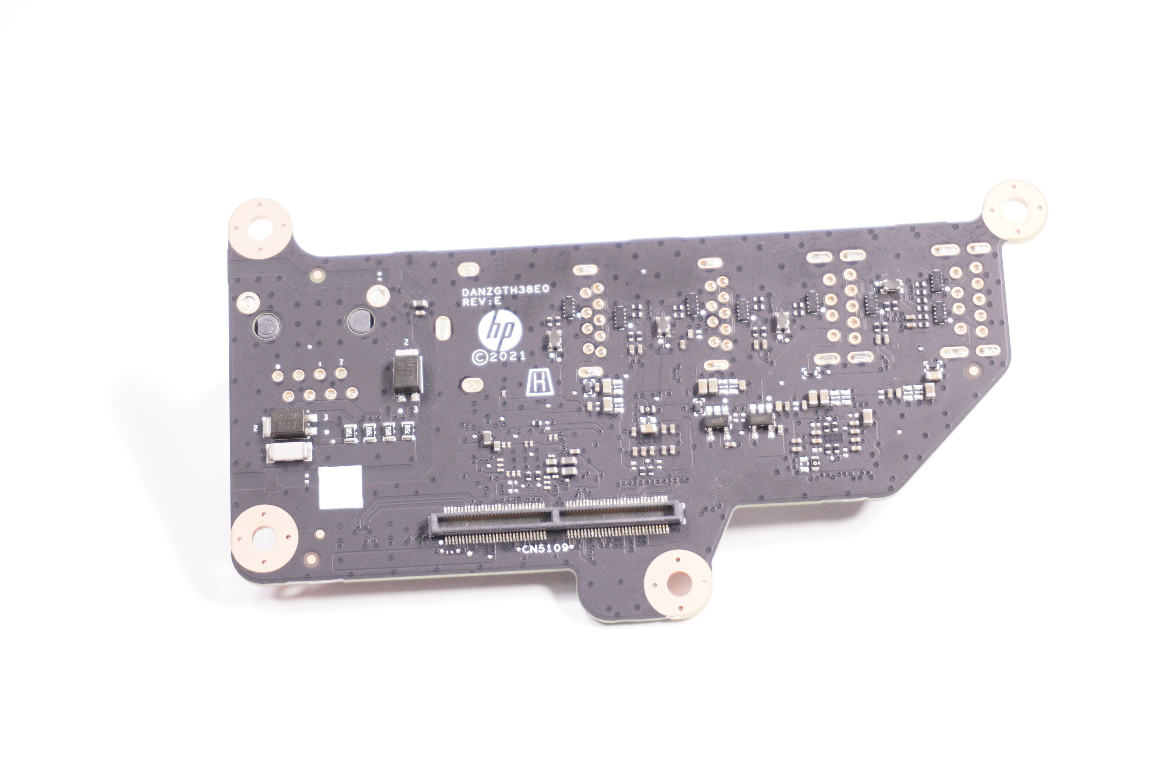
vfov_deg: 18.1
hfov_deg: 27.0
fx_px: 2408
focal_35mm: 75
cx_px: 578
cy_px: 385
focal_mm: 50
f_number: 5.6
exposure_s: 1/125
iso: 800
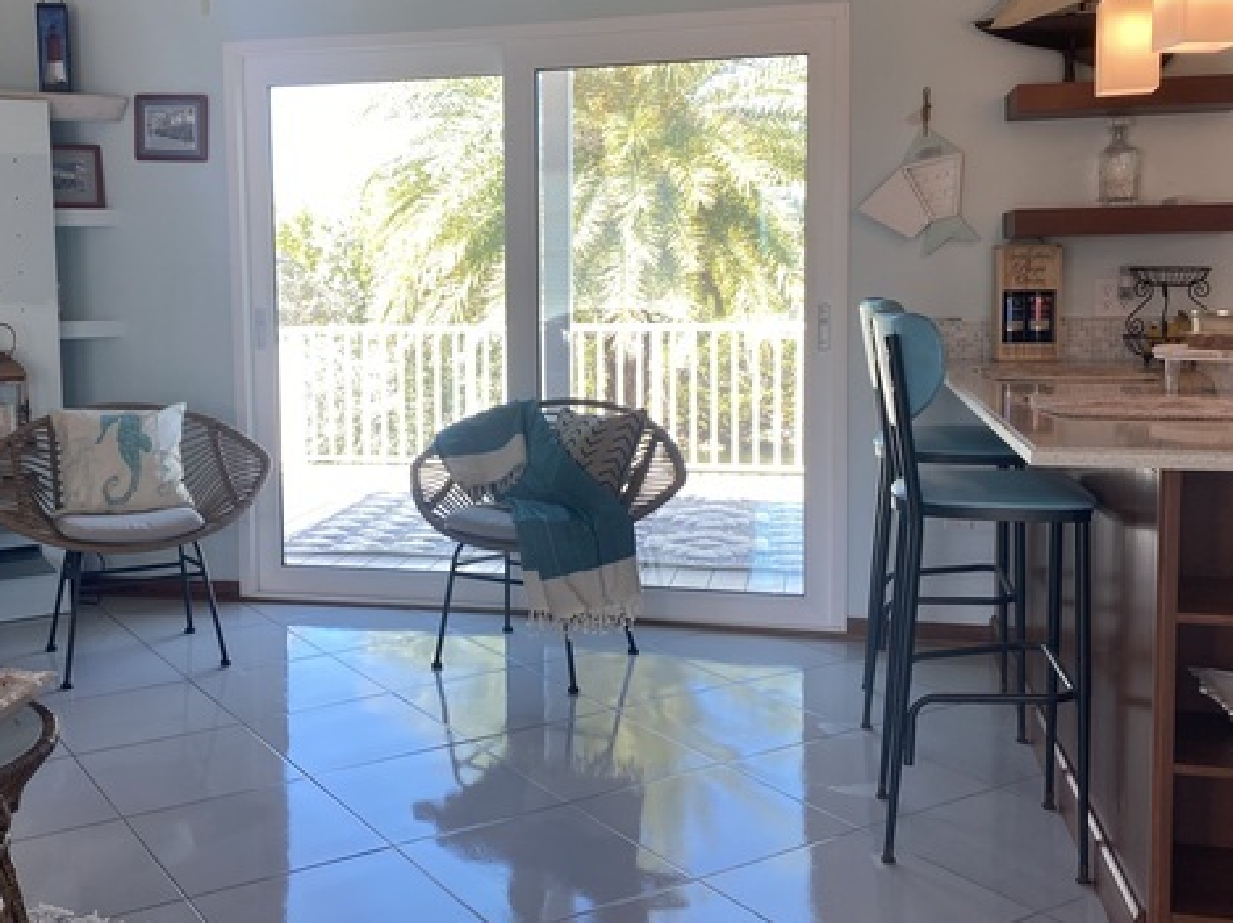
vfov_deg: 38.5
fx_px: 1317
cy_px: 387
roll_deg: +1.1
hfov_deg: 49.7
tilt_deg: -5.0
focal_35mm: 37
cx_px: 467
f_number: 1.8
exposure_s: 1/120
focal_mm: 4.25
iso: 40
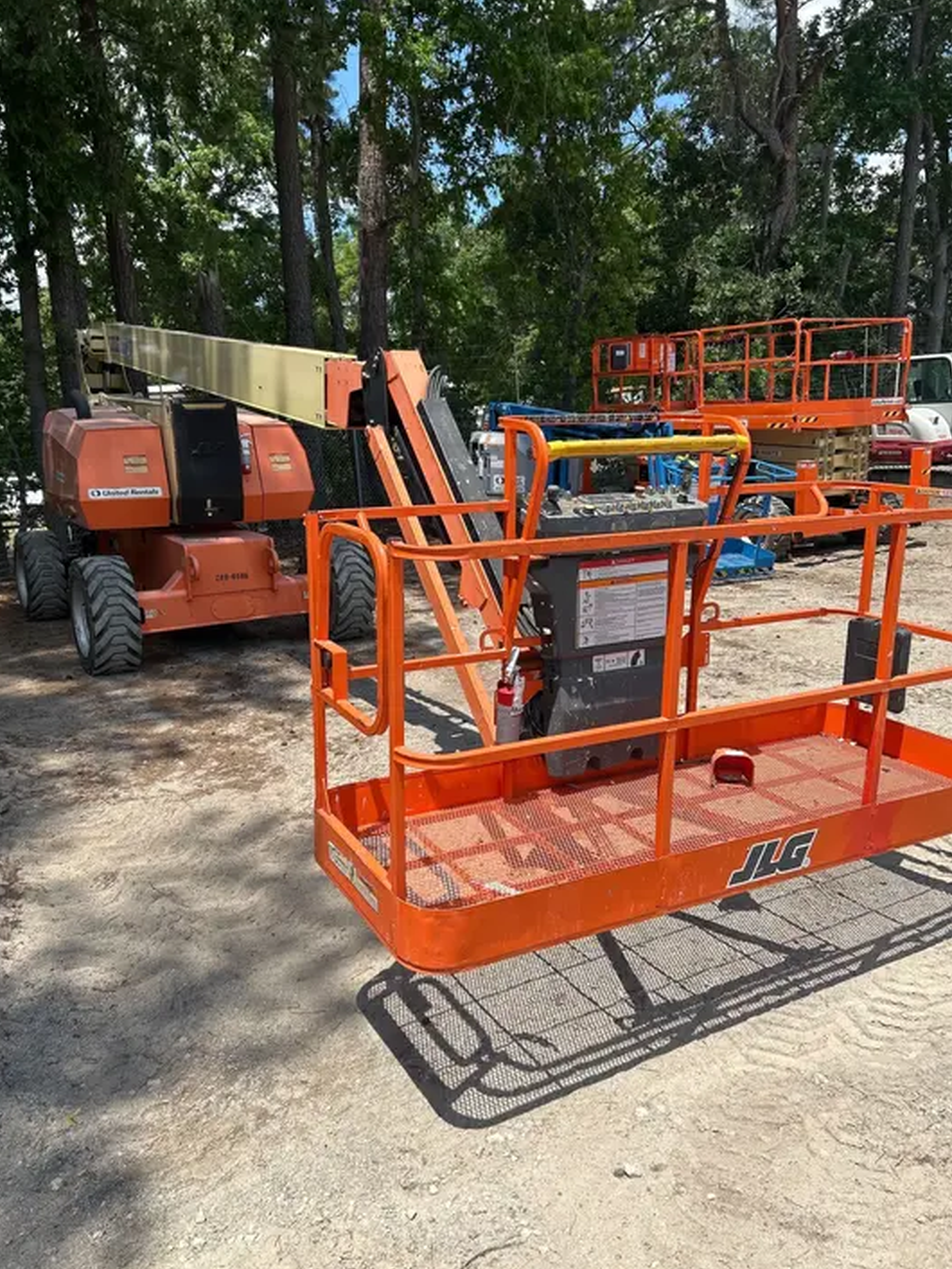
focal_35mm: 27
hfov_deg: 51.4
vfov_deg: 65.3
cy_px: 643
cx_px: 460
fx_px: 989
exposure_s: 1/3356
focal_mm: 5.7
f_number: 1.5
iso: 50
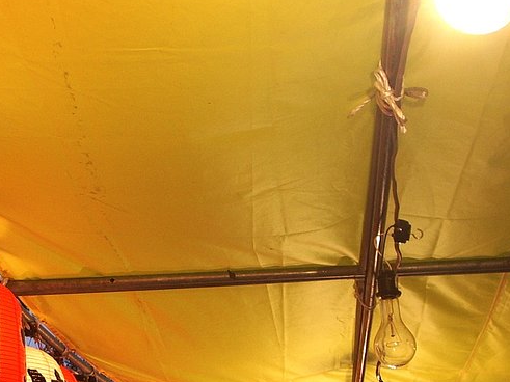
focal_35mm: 73
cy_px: 220
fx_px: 1075
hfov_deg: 25.6
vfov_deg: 20.1
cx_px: 23
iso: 50
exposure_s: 1/80
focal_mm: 5.8
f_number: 2.6
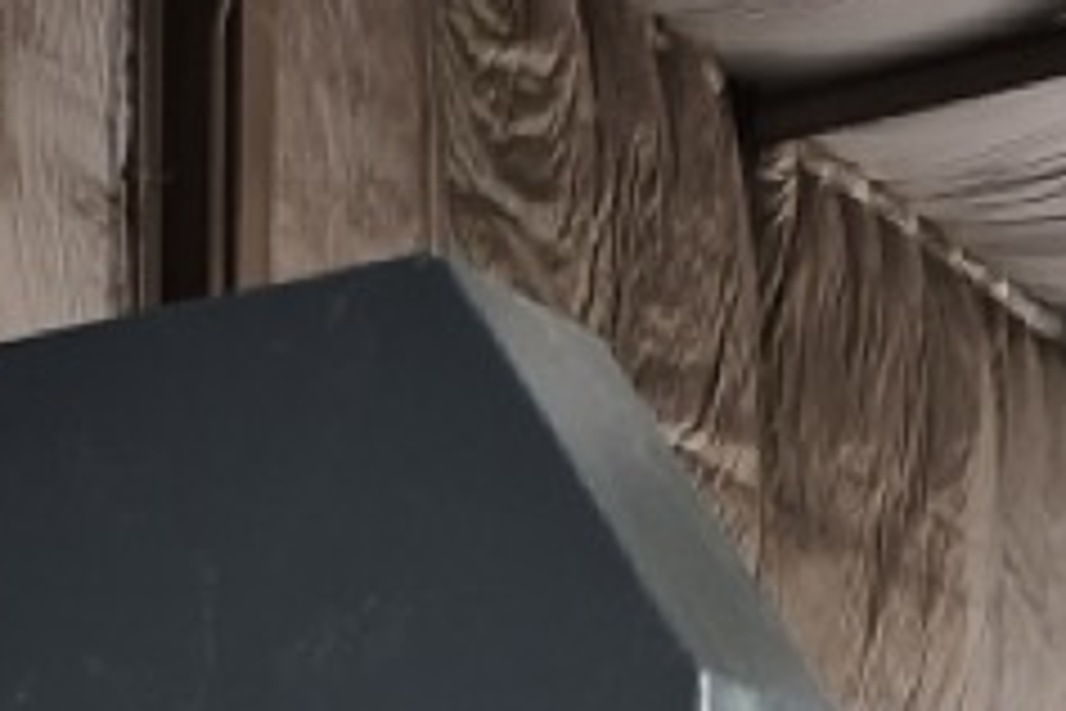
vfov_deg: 8.2
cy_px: 2421
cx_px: -207
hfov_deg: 15.3
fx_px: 3820
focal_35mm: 129
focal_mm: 5.4
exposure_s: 1/24
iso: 100
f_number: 1.8
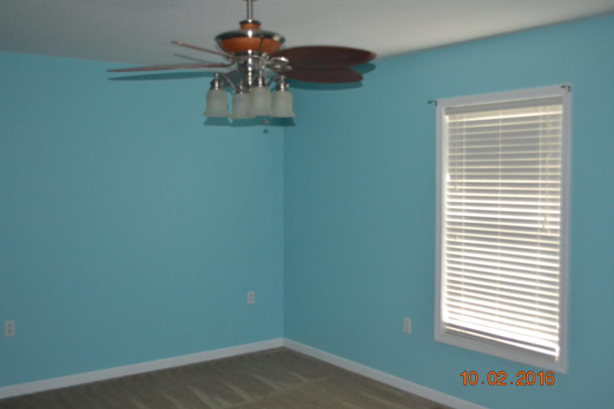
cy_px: 204
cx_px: 307
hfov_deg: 53.1
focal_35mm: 36
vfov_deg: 36.9
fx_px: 614
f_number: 4
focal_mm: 24
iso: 2500
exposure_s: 1/60
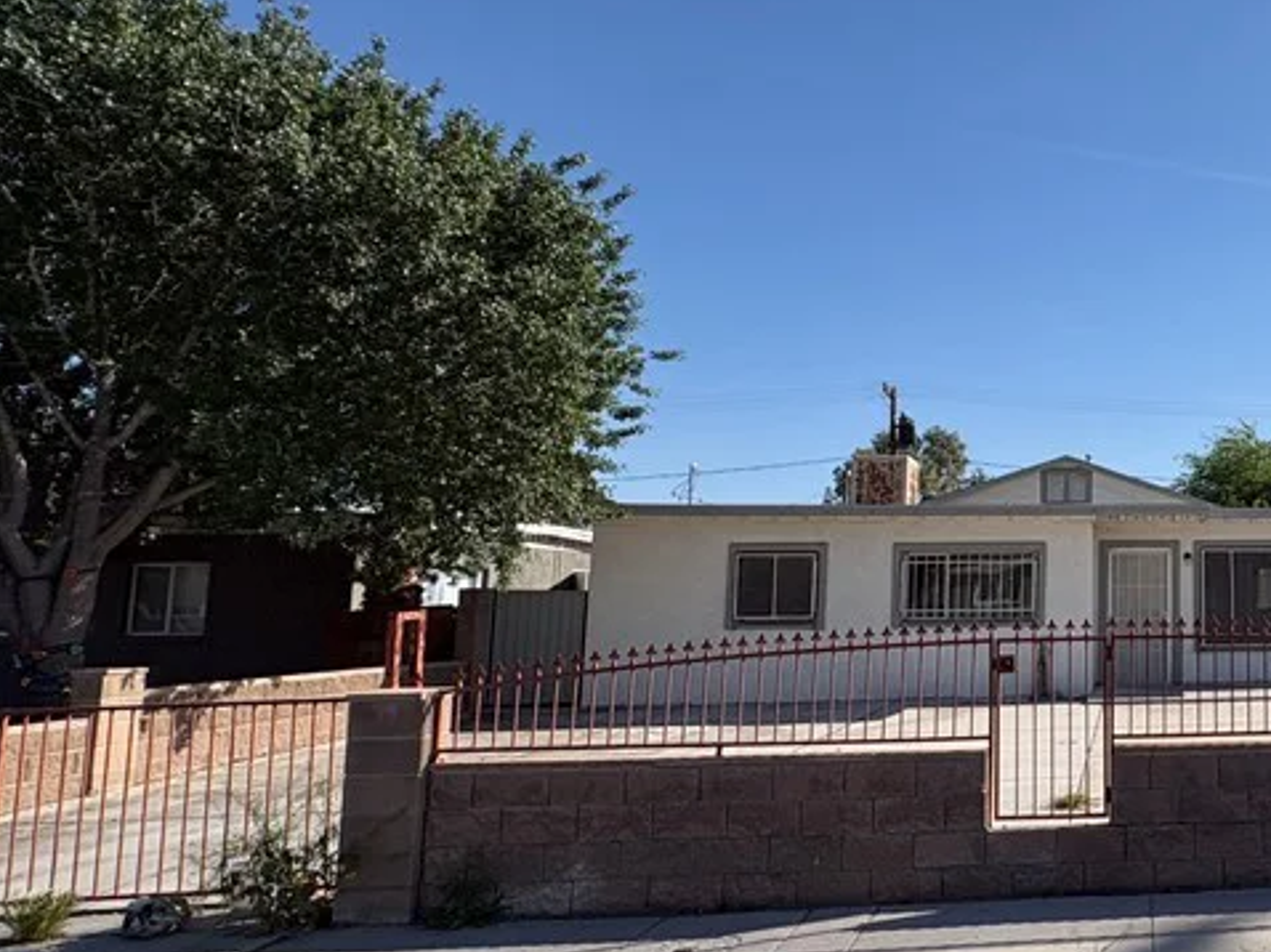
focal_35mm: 30
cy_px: 460
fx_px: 1101
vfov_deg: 46.8
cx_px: 1234
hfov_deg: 50.2
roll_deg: +0.5
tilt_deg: +8.2
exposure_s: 1/2674
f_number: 2.2
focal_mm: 2.22
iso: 50
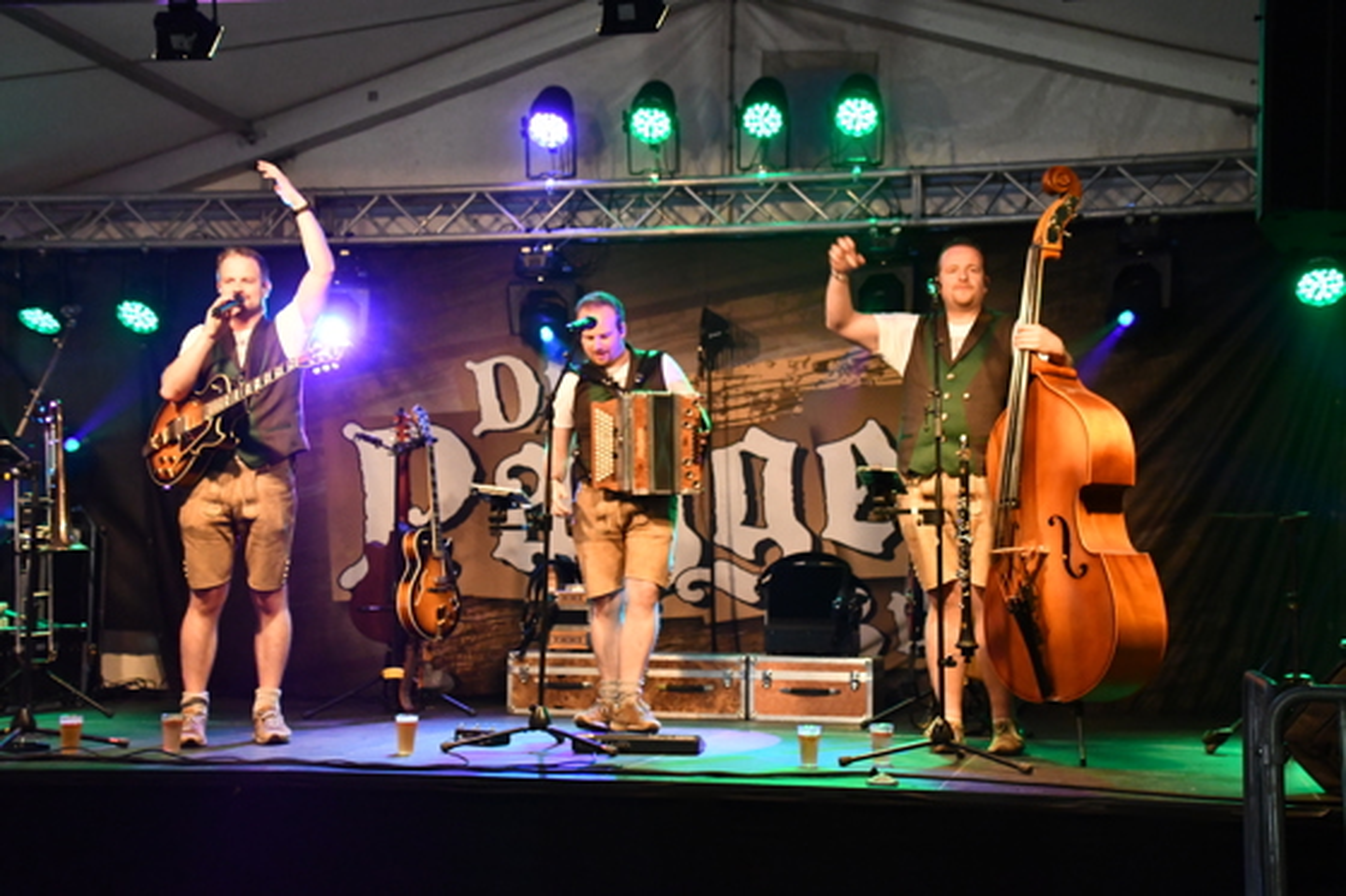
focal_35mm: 52
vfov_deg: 26.0
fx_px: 1944
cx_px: 673
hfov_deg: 38.2
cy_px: 448
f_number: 4.2
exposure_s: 1/60
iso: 6400
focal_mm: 35
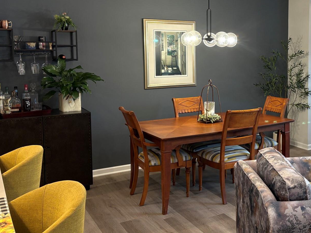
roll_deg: +0.8
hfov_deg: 41.1
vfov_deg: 32.7
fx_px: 395
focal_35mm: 44
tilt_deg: -4.6
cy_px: 81
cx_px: 249
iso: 125
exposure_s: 1/60
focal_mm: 5.96
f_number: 1.6
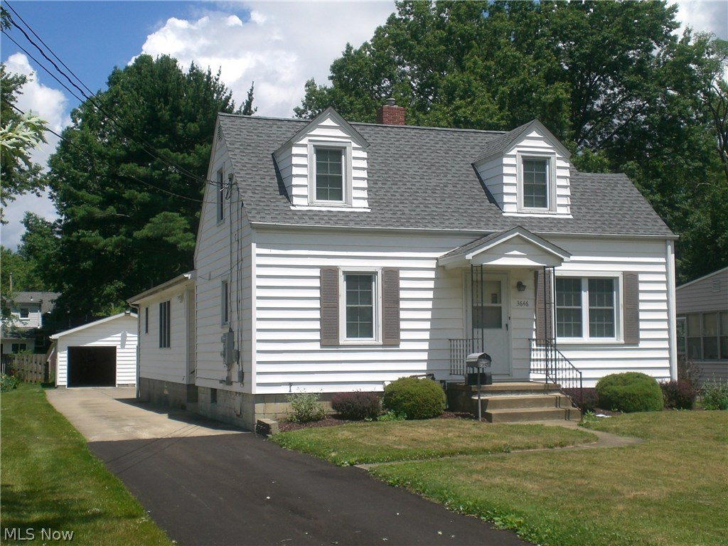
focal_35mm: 51
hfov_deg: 37.5
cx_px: 364
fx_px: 1073
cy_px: 273
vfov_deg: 28.6
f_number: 5.1
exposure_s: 1/500
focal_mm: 8.44
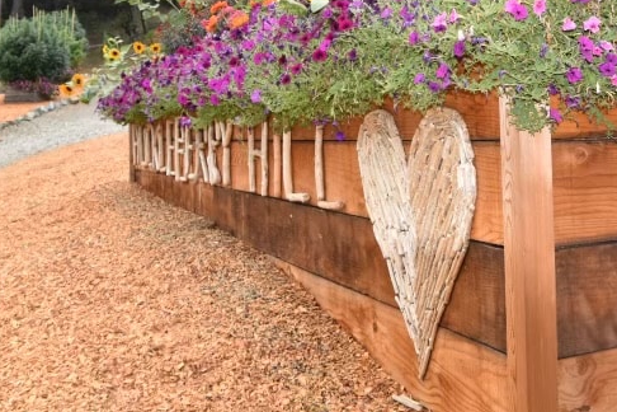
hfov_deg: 42.9
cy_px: 71
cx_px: 420
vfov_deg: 29.1
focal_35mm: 45
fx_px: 771
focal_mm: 18
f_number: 5.6
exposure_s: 1/125
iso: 500
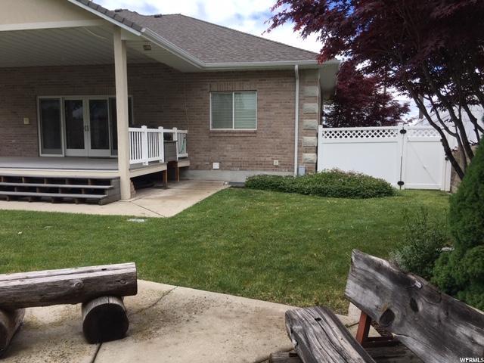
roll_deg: -1.1
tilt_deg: -5.0
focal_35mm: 29
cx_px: 242
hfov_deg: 61.7
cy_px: 182
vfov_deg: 48.2
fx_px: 405
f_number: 2.2
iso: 25
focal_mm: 4.15
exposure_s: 1/818
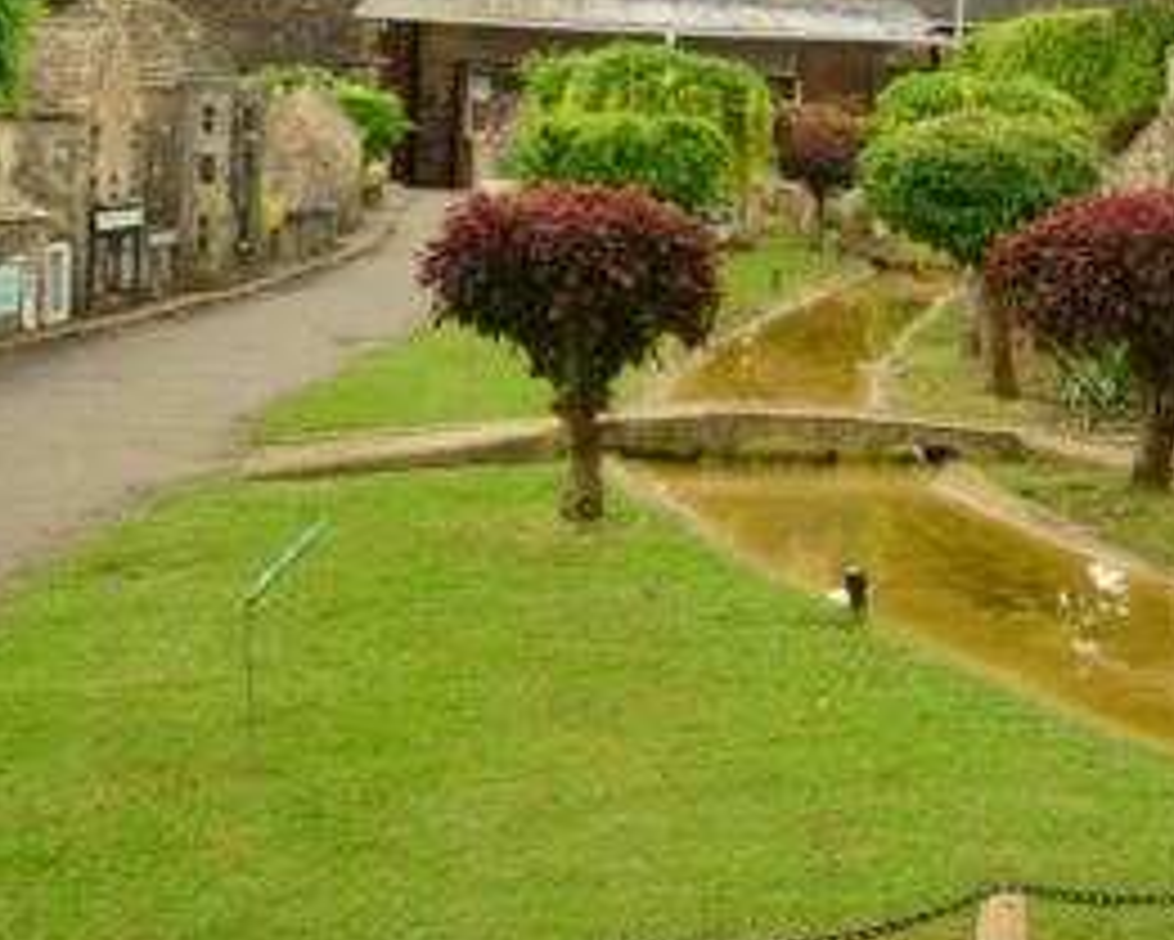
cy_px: 250
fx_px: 2155
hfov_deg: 28.4
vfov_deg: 24.4
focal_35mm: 62
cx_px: 1201
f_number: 4
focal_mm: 18
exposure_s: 1/800
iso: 200
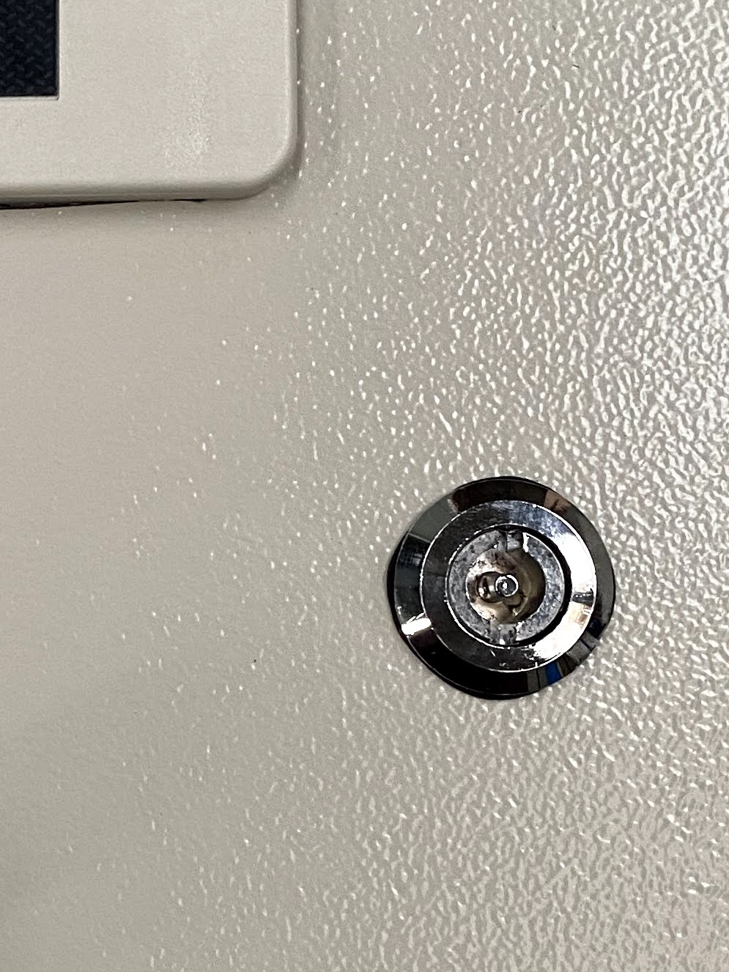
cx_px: -258
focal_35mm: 79
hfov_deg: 17.4
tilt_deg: -86.1
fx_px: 2219
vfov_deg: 24.7
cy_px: 554
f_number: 1.8
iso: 125
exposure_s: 1/50
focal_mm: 4.25
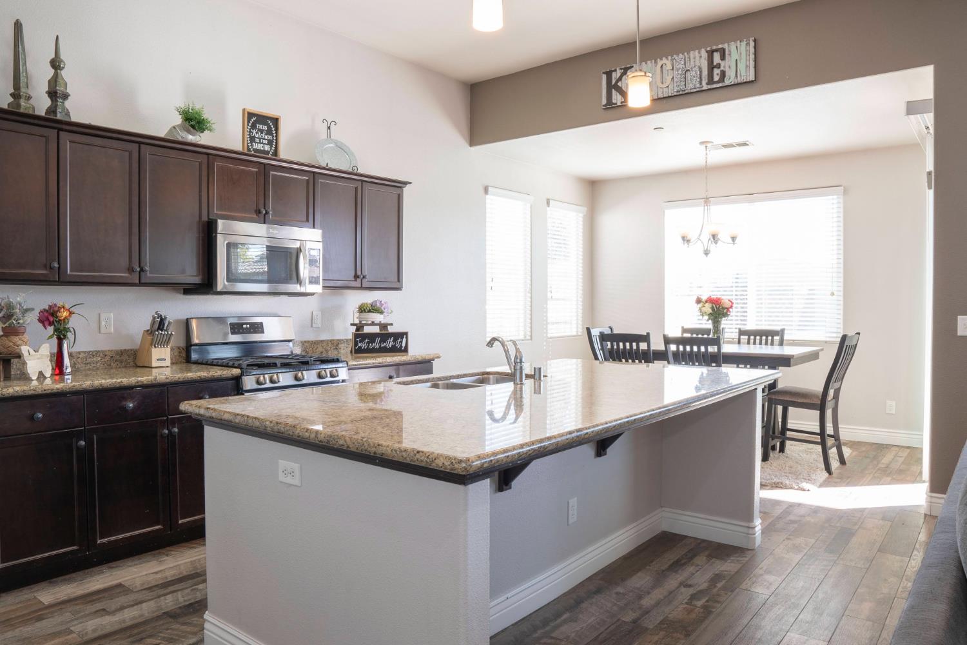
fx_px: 645
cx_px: 484
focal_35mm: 24
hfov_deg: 73.7
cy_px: 322
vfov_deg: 53.1
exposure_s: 1/2.5
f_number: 11
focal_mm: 16
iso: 100
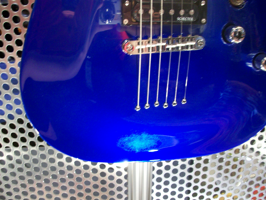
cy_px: 100
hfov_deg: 54.0
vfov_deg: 41.8
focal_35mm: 34
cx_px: 133
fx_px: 261
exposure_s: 1/13.1
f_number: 2.8
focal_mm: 5.7
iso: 160
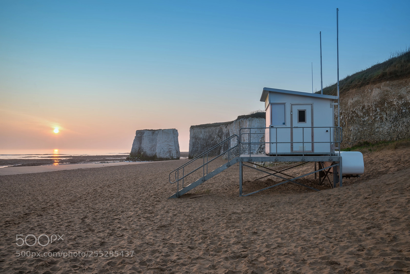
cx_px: 205
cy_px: 137
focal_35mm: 32
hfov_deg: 58.7
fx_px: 365
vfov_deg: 41.1
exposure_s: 1/10
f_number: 16
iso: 100
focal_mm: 32
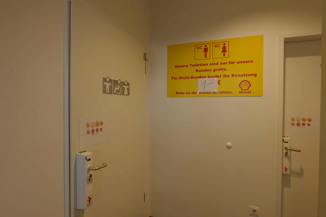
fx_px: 181
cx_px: 163
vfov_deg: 61.9
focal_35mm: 20
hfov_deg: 84.0
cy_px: 108
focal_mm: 20
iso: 100
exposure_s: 1/6
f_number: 8
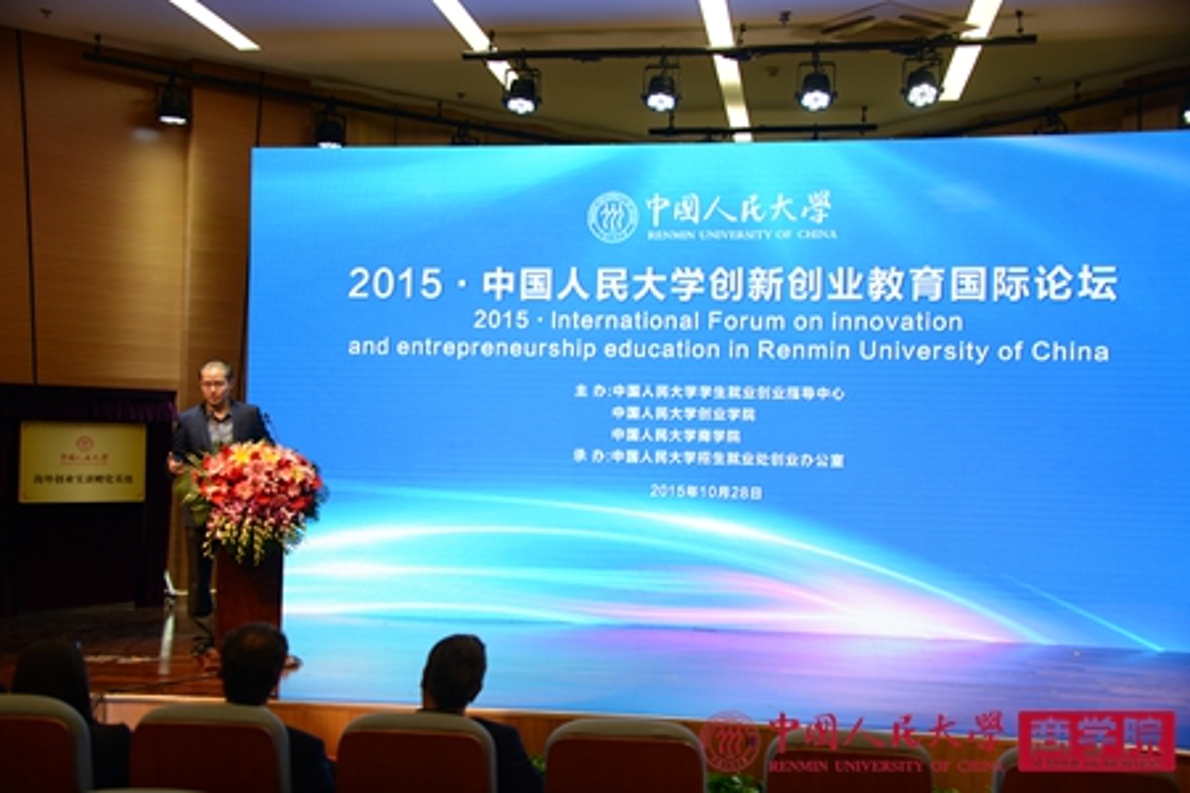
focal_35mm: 44
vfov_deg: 30.5
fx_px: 1454
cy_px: 396
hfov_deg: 44.5
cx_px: 595
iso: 800
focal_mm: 44
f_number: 4.2
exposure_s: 1/125
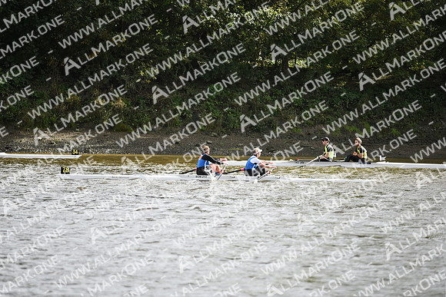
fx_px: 3717
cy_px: 148
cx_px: 223
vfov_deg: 4.6
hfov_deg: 6.9
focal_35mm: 300
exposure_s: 1/1600
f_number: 4
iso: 500
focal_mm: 300
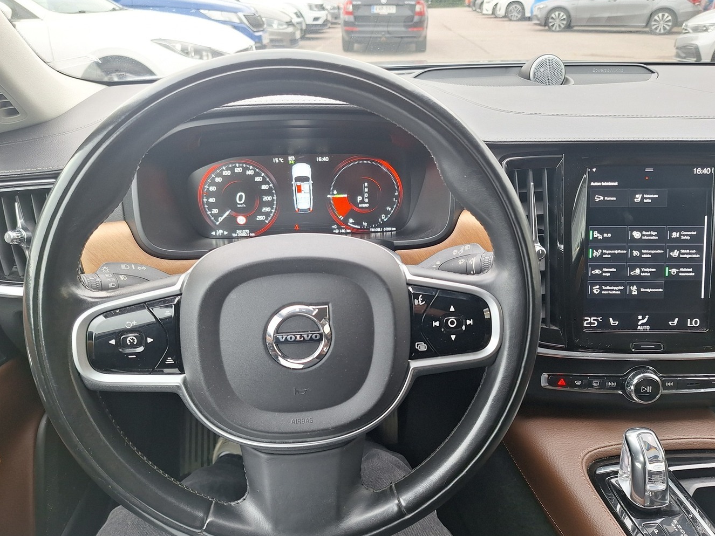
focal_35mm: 25
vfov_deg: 54.9
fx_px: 516
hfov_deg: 69.3
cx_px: 379
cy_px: 268
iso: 64
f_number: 1.8
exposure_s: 1/50
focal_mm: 5.54
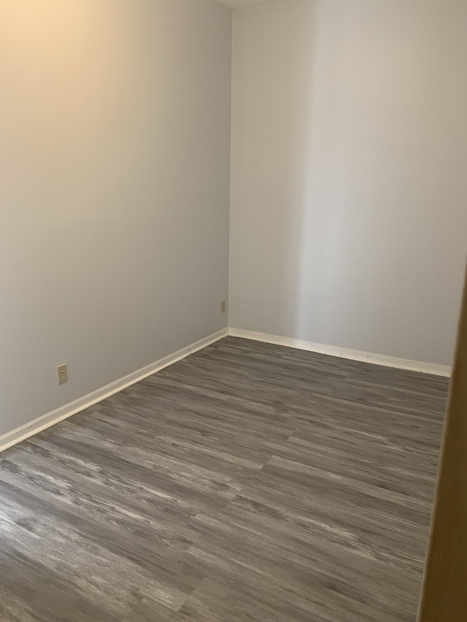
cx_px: 234
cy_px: 311
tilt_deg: -15.4
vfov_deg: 67.3
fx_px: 468
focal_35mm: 26
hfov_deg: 53.1
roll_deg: -0.8
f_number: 1.8
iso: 250
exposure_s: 1/60
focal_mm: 4.25
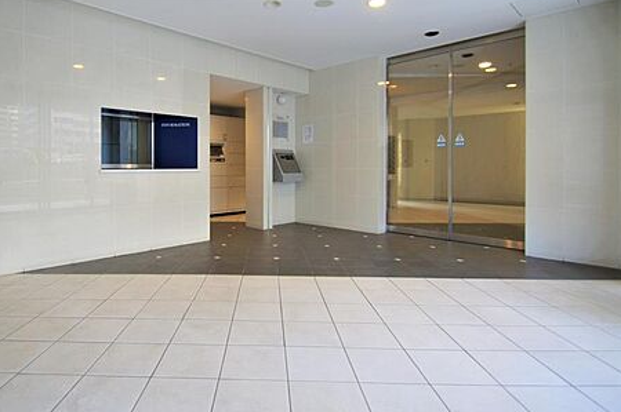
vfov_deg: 61.1
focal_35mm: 20
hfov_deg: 83.2
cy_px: 158
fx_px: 345
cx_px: 255
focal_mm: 10
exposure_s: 1/30
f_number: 3.5
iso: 100
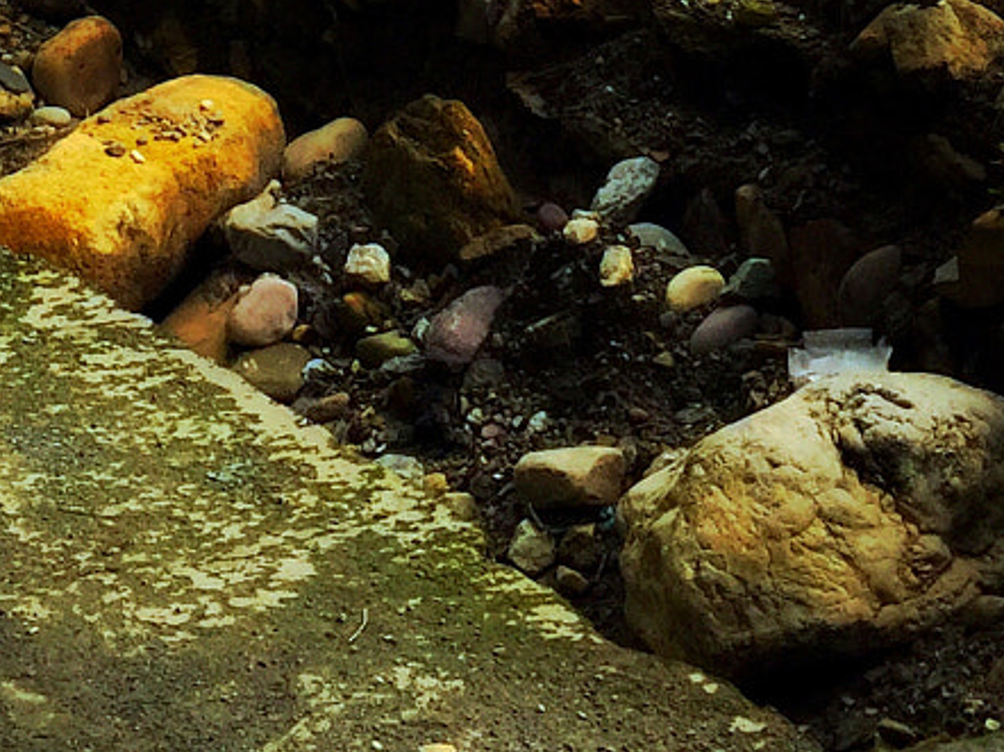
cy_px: -538
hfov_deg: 18.6
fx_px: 3044
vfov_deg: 12.9
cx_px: 209
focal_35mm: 105
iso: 32
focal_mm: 4.15
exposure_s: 1/760
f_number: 2.2
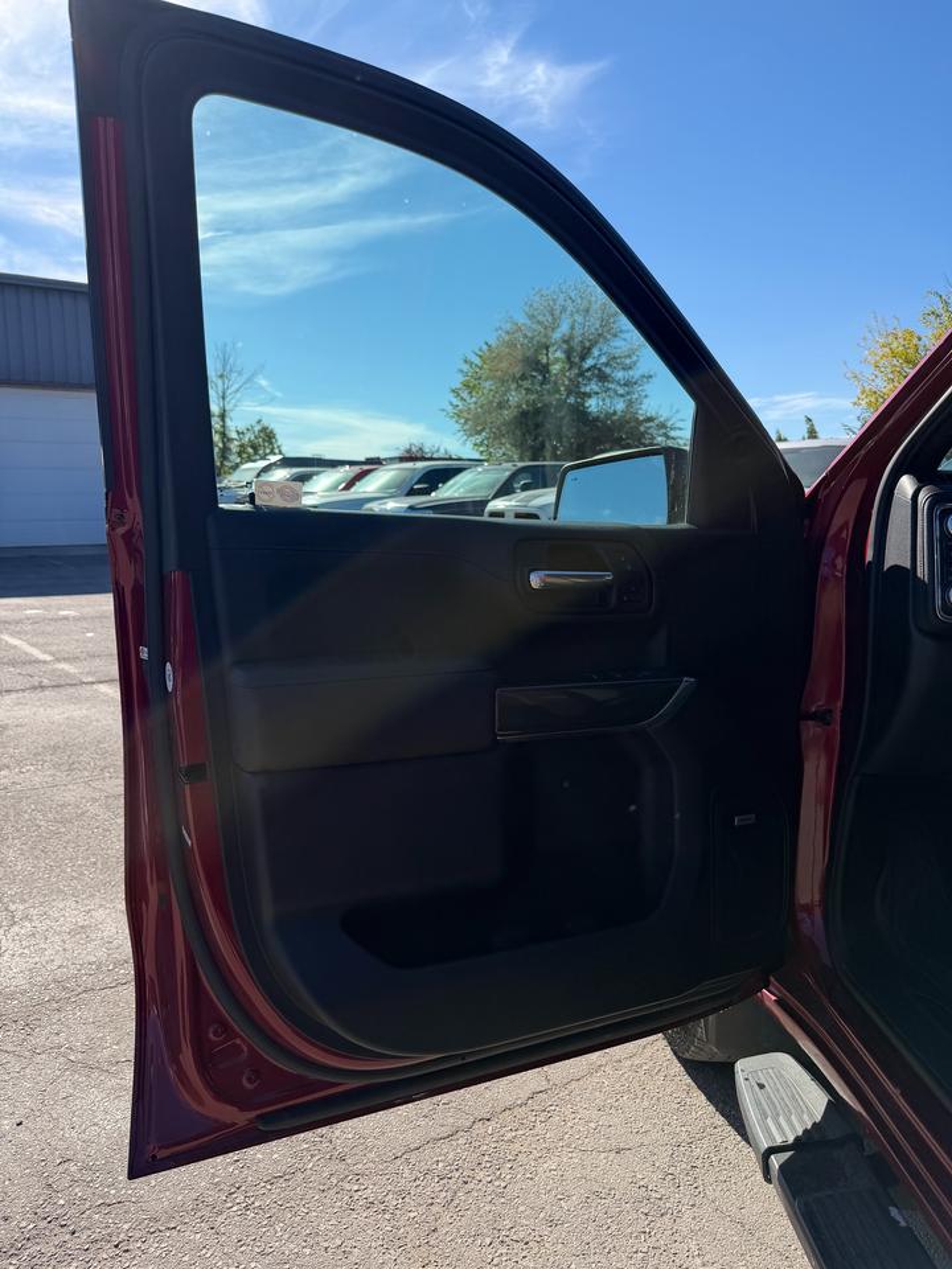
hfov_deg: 56.8
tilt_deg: -7.7
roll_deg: +0.7
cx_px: 476
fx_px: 880
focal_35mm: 24
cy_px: 634
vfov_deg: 71.6
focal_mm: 6.76
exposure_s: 1/3584
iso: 80
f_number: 1.78
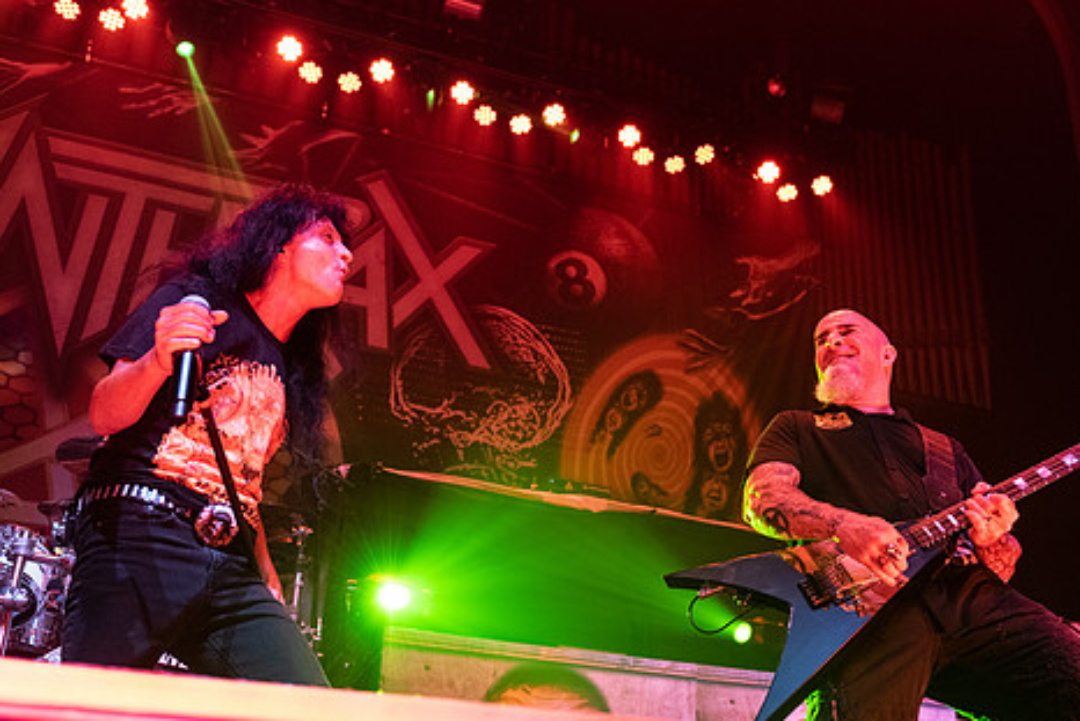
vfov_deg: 34.2
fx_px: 1170
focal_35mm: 39
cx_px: 613
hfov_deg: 49.4
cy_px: 408
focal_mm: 29
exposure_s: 1/640
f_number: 3.2
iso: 2500
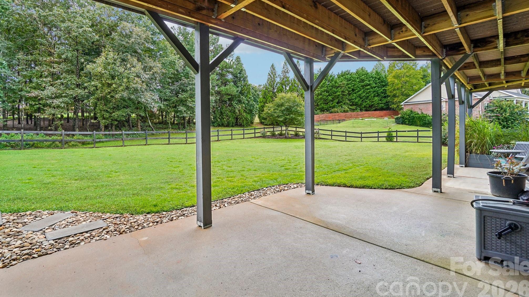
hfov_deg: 99.4
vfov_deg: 66.8
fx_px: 224
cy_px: 129
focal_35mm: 16
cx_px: 265
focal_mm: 10
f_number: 8
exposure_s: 1/30
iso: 100
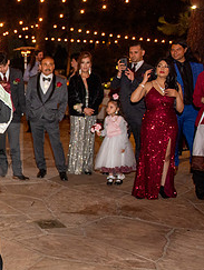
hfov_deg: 23.2
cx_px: -71
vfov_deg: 34.9
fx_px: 431
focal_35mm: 55
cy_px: 149
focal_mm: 24
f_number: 2.8
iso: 1250
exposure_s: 1/125
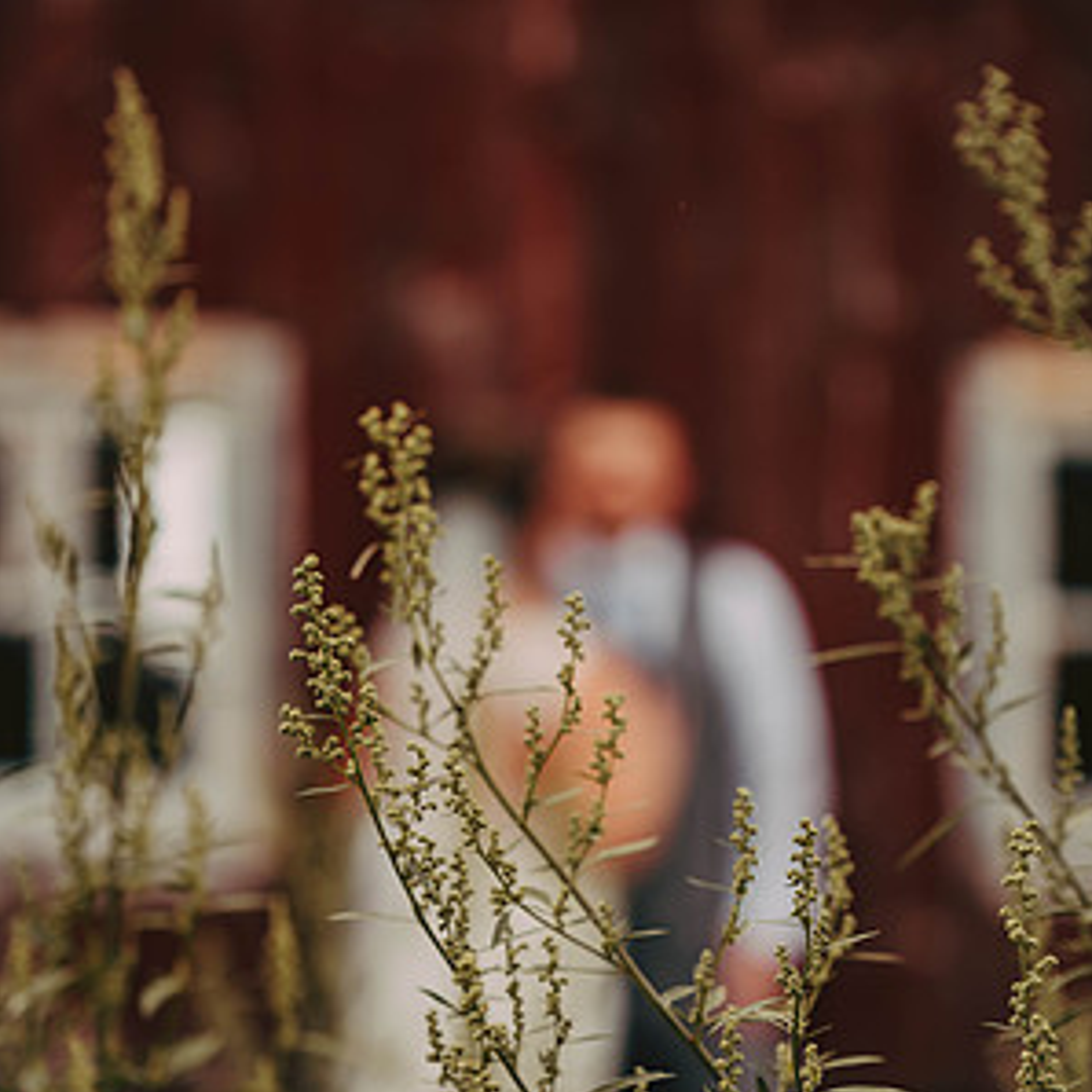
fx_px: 4354
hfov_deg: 14.3
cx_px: 546
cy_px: 704
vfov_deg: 14.3
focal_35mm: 122
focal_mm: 95
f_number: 2.8
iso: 200
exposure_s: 1/400
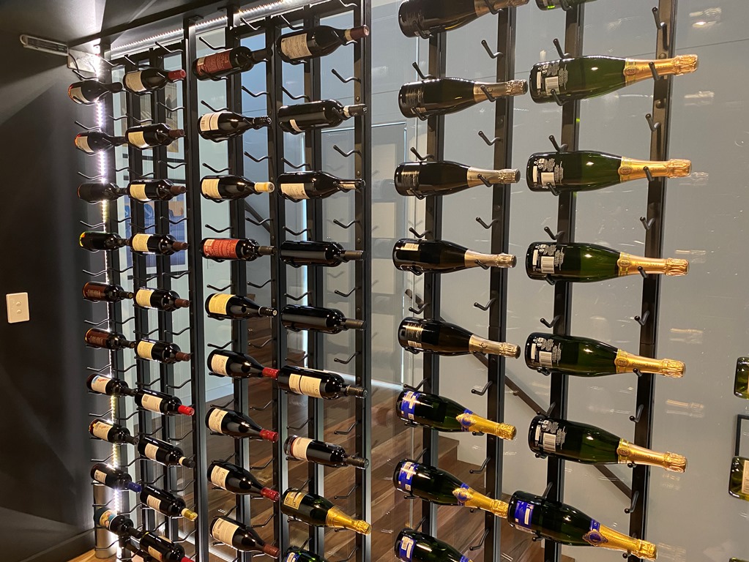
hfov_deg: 67.3
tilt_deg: -5.8
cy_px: 281
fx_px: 563
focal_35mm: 26
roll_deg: +0.2
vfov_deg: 53.1
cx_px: 374
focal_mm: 4.25
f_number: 1.8
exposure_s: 1/50
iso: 400
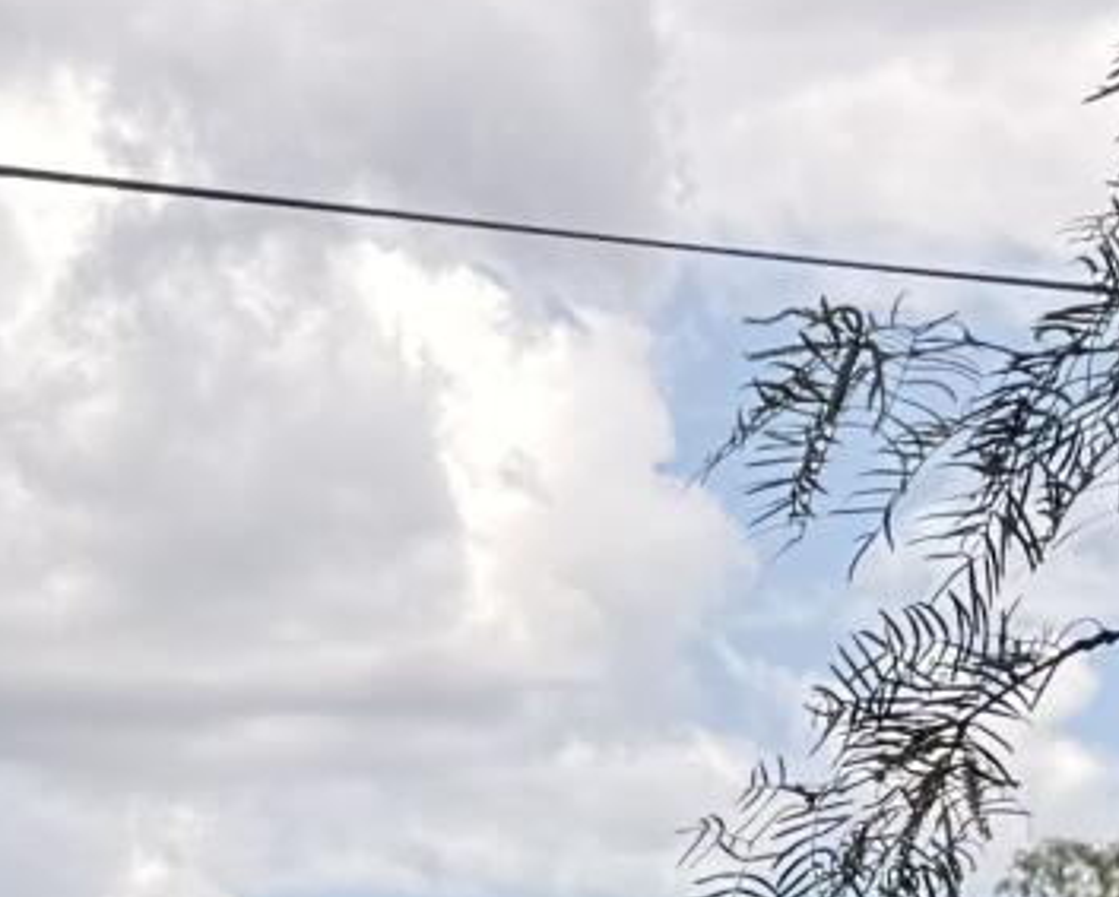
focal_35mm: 199
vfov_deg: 7.6
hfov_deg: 9.6
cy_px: 1594
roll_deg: -0.8
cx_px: -200
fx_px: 6596
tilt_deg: +1.7
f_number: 1.78
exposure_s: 1/5714
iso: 80
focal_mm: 6.76
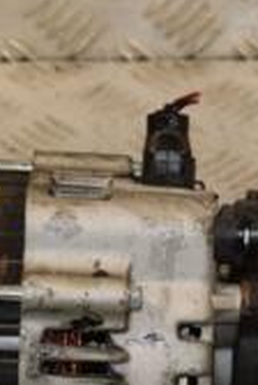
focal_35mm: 215
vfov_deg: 9.5
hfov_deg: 6.4
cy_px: 290
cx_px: 230
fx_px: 2302
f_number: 5.6
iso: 800
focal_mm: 40
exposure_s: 1/200
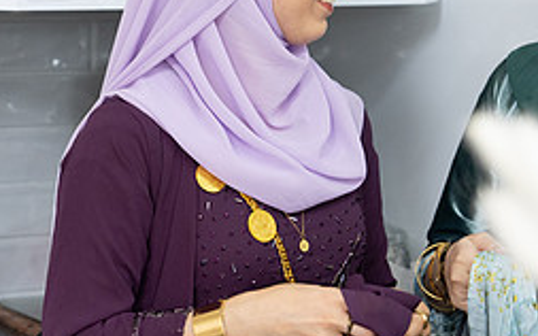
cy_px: 63
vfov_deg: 9.0
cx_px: 186
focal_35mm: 146
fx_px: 2140
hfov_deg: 14.3
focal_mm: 57
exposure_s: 1/160
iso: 2000
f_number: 2.8
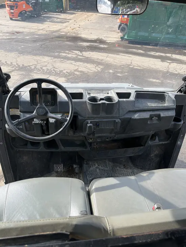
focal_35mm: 26
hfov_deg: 53.1
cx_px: 93
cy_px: 124
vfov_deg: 67.3
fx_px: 186
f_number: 1.6
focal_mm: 5.1
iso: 50
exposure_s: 1/878
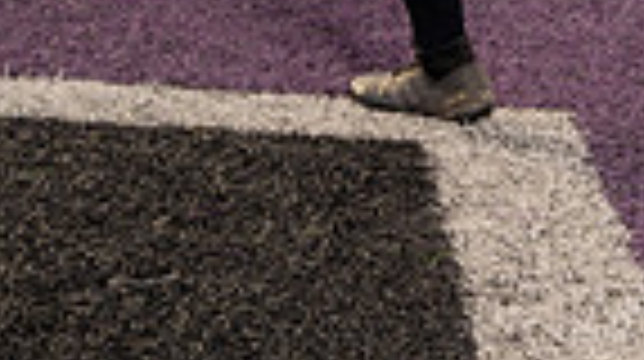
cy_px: -567
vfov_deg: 7.6
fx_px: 2473
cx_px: 441
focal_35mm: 145
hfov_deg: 14.8
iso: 250
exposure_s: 1/250
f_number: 10
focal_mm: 44
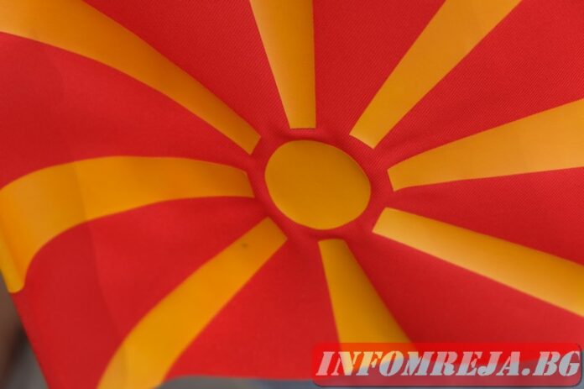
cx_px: 292
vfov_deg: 18.2
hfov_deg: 27.0
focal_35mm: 75
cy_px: 194
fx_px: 1216
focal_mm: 50
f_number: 5.6
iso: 200
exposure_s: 1/125
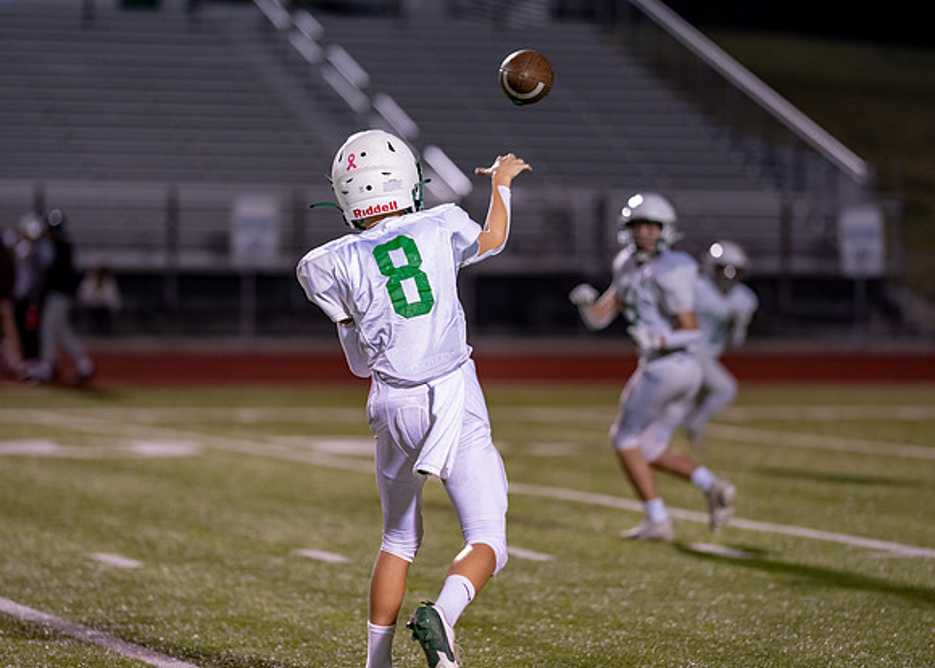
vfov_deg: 9.3
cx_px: 454
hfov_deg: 13.0
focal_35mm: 155
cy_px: 326
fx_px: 4115
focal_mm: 135
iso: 1600
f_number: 1.8
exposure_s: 1/1250
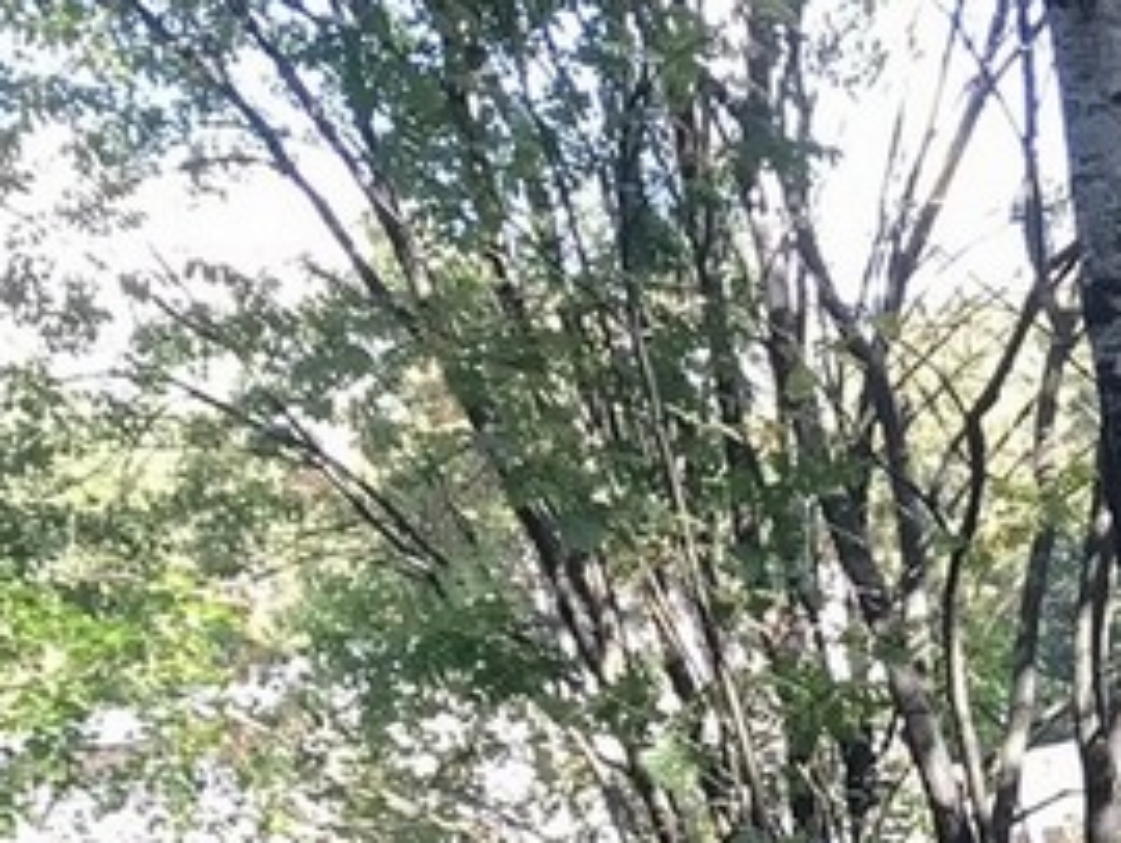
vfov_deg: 12.6
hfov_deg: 16.3
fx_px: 3436
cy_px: 1553
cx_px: 1843
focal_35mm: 106
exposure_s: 1/147
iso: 20
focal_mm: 3.99
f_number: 1.8
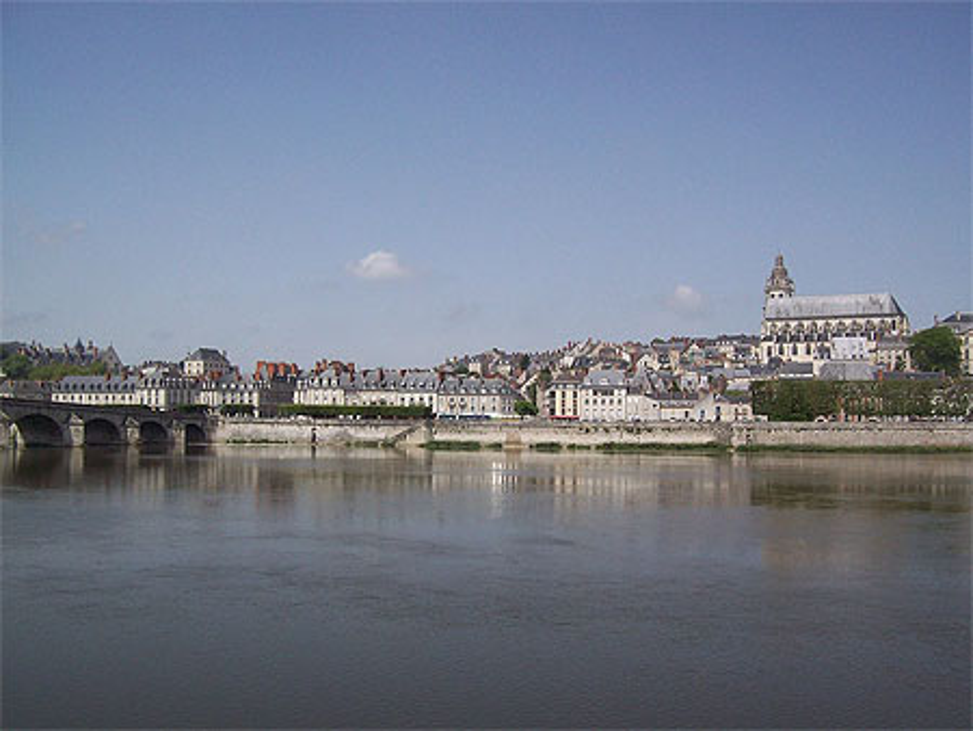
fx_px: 1012
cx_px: 486
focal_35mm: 36
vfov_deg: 39.7
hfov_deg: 51.3
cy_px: 366
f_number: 4.8
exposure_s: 1/1004
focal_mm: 6
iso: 80
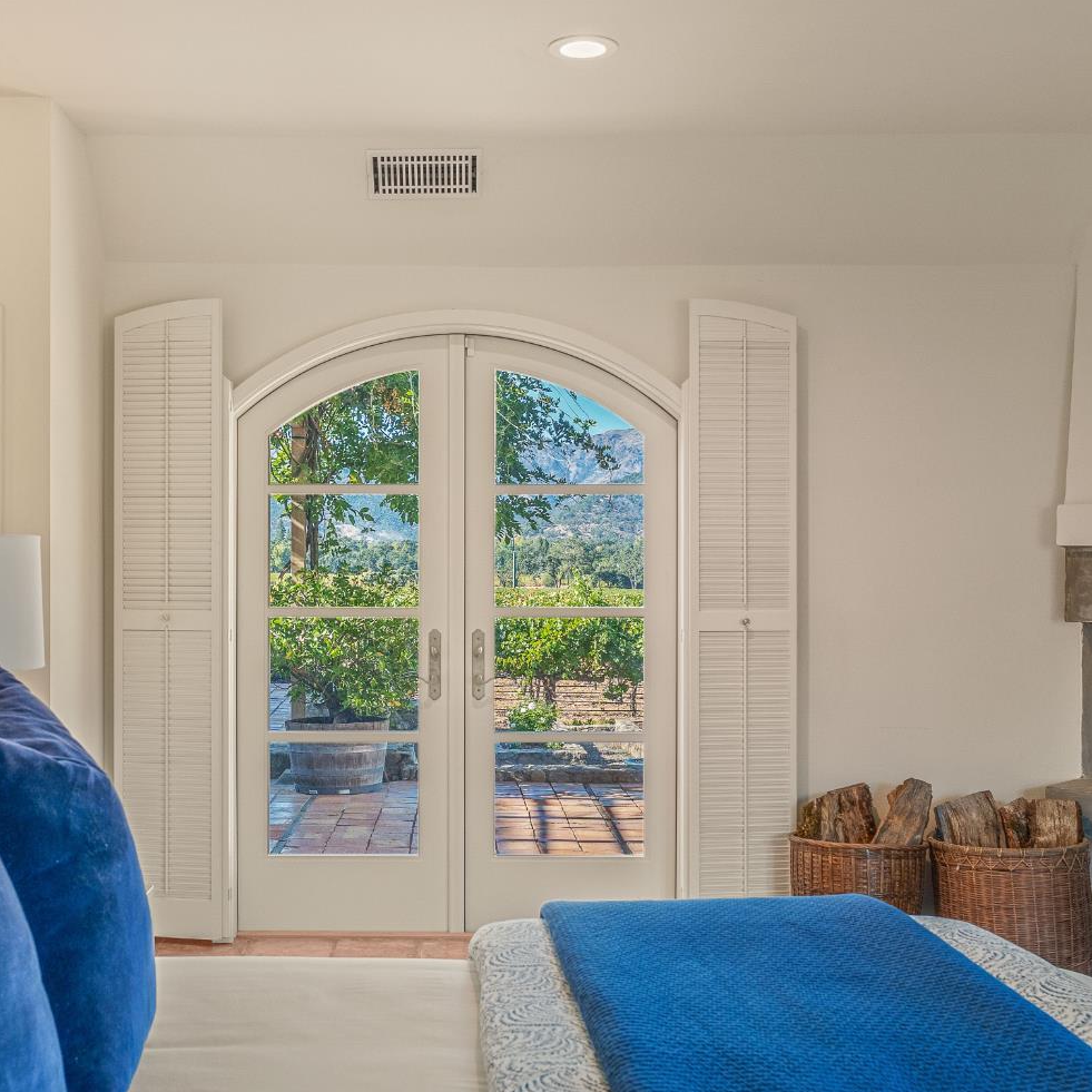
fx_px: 1392
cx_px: 459
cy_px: 553
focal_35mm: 39
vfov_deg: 42.8
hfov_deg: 42.7
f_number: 7.1
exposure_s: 1/13
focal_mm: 20.3
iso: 400
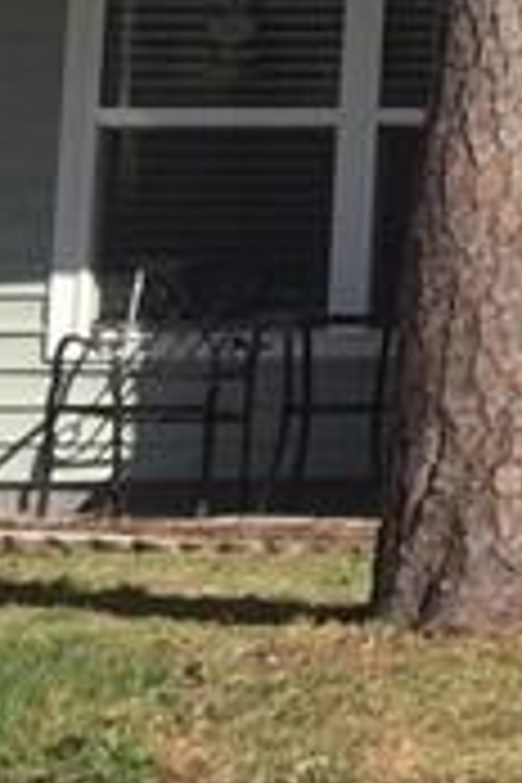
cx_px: 2002
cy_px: -112
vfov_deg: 11.4
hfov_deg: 6.4
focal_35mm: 178
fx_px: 3871
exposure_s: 1/1883
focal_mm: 4.15
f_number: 2.2
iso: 32
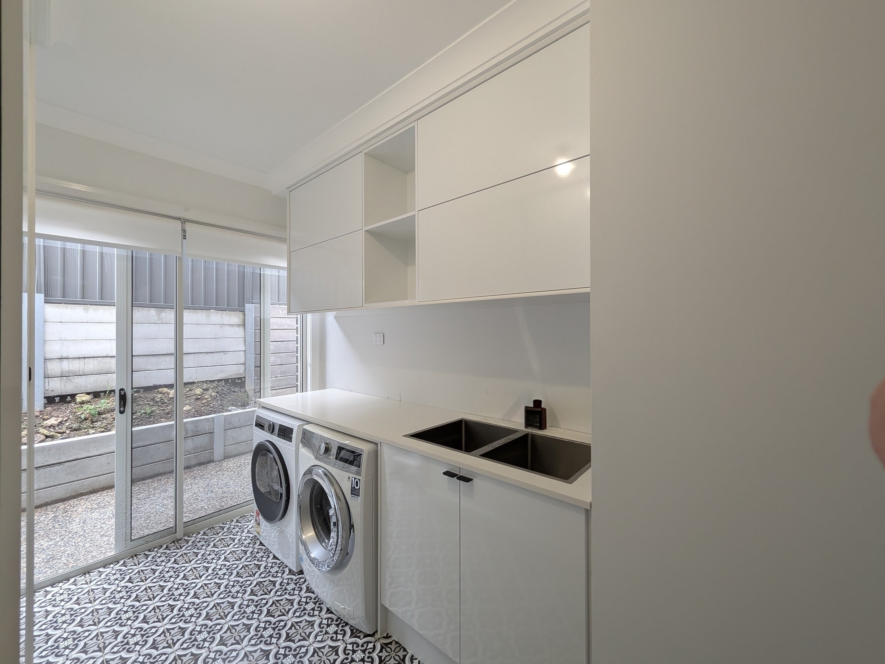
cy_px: 332
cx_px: 442
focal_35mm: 13
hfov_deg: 106.2
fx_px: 332
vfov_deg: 89.9
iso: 42
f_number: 2.2
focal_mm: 1.54
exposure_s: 1/33.1
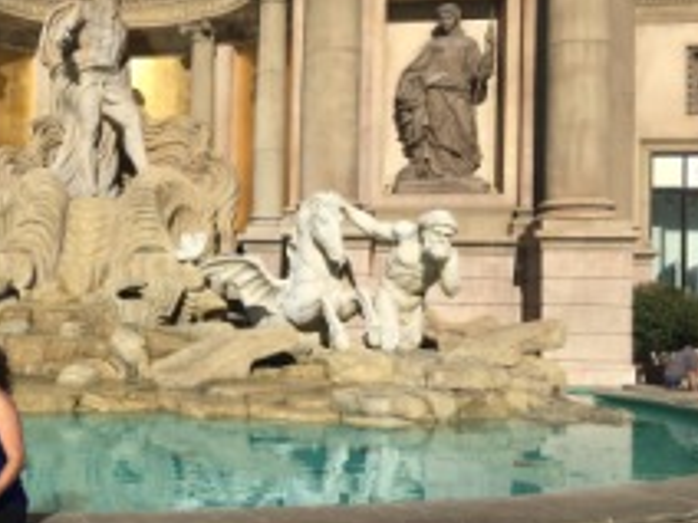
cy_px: 280
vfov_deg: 29.1
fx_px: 1008
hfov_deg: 36.5
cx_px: 112
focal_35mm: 50
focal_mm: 4.15
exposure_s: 1/2747
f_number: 2.2
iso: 25
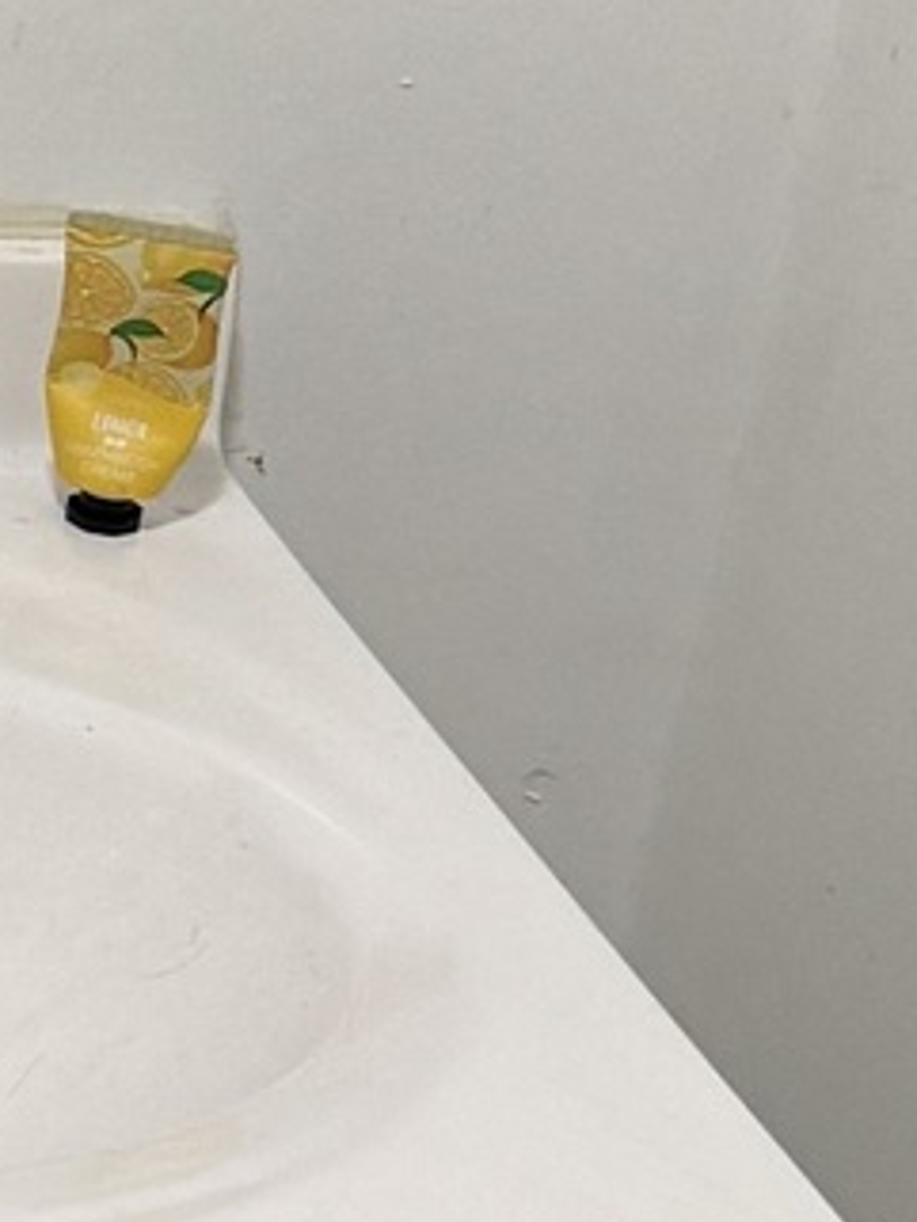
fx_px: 6071
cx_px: -2310
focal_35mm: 172
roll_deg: +1.1
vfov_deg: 11.5
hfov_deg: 7.2
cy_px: 419
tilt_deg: -24.6
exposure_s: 1/60
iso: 125
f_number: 1.78
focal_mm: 6.76
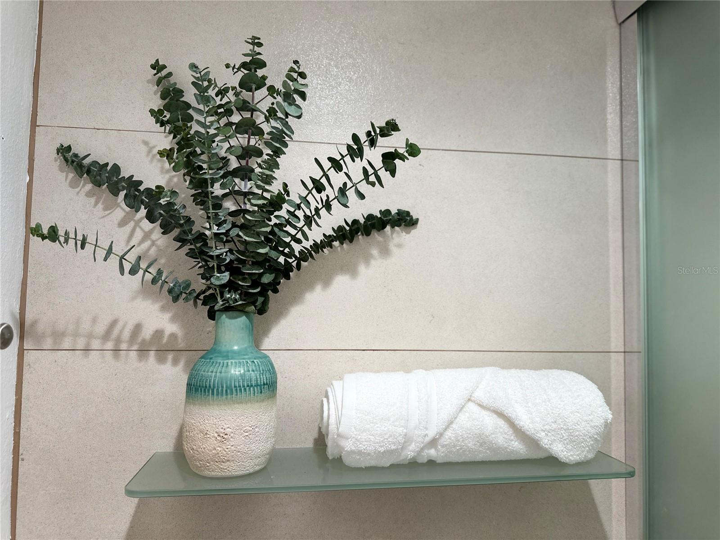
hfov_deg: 71.6
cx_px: 360
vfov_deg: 56.8
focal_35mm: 24
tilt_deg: +2.5
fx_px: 499
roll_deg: -1.1
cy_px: 270
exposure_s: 1/120
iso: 160
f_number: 1.78
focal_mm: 6.86
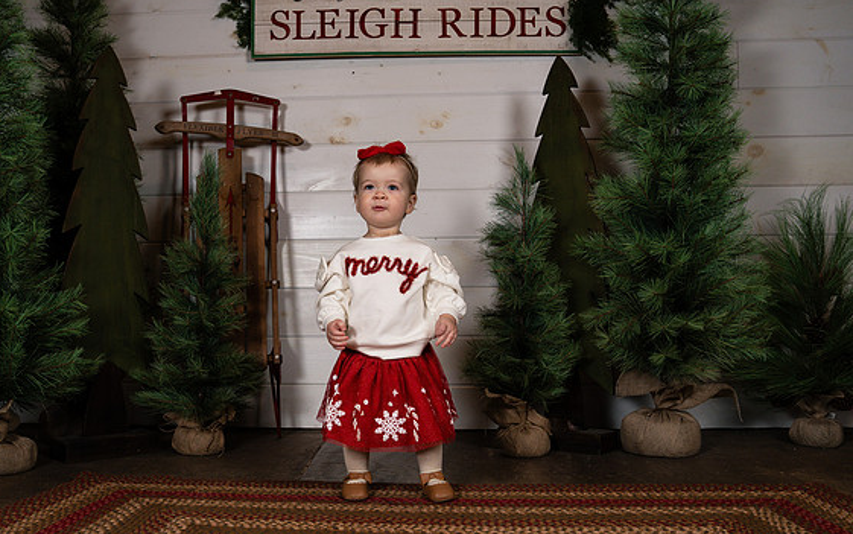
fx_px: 744
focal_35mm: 32
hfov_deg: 59.3
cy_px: 318
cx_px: 358
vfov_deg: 39.3
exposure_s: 1/250
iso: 200
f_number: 4
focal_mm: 24
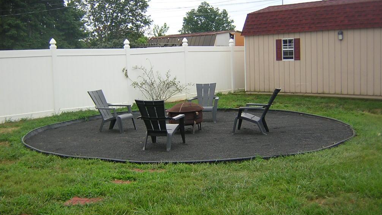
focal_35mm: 40
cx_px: 194
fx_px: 405
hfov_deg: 50.5
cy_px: 94
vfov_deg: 29.7
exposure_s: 1/379
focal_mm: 4.7
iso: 100
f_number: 2.6
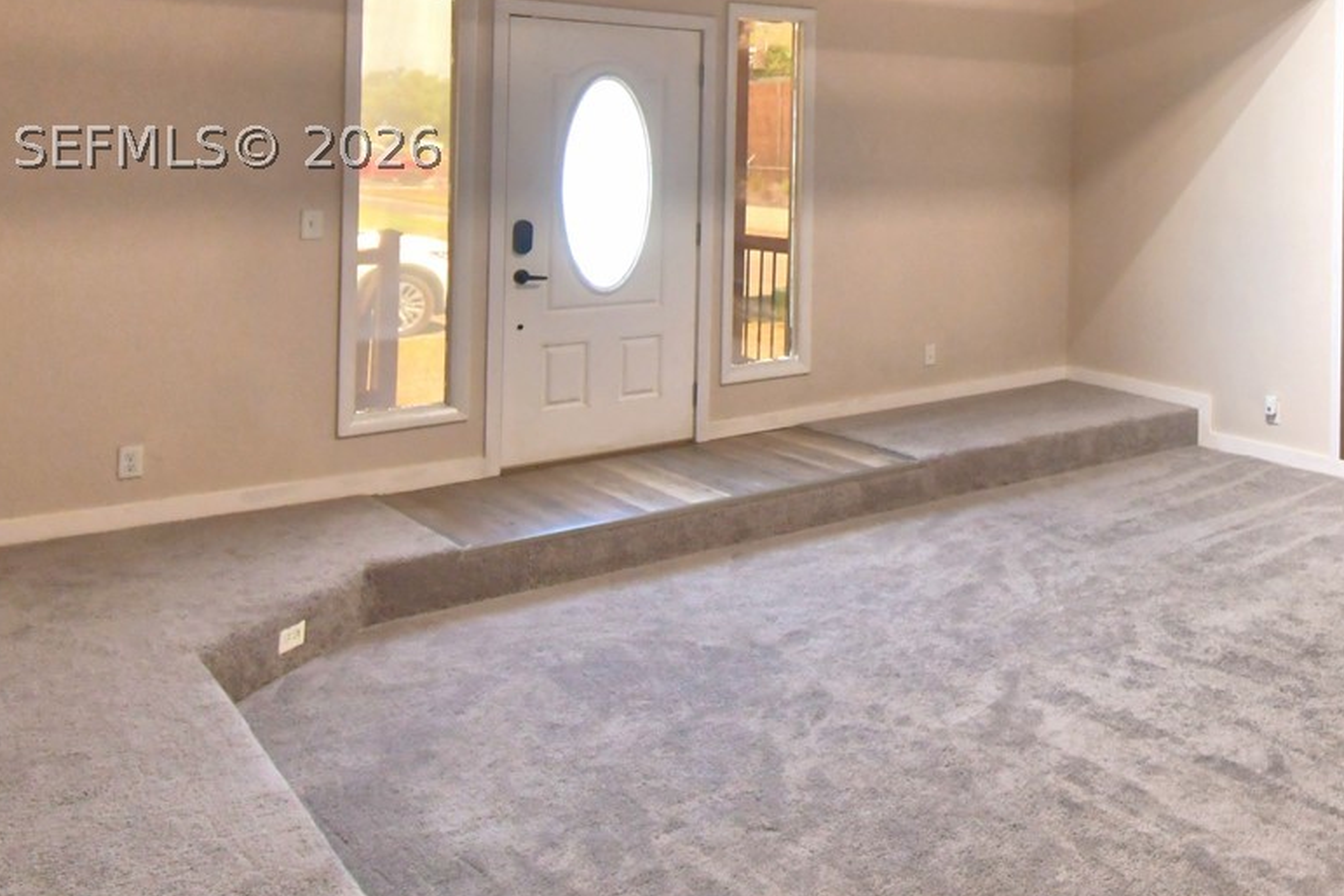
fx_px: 1232
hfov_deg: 52.5
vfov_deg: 38.1
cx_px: 1125
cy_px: 144
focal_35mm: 33
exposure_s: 1/30
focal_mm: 10
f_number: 4.5
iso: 900
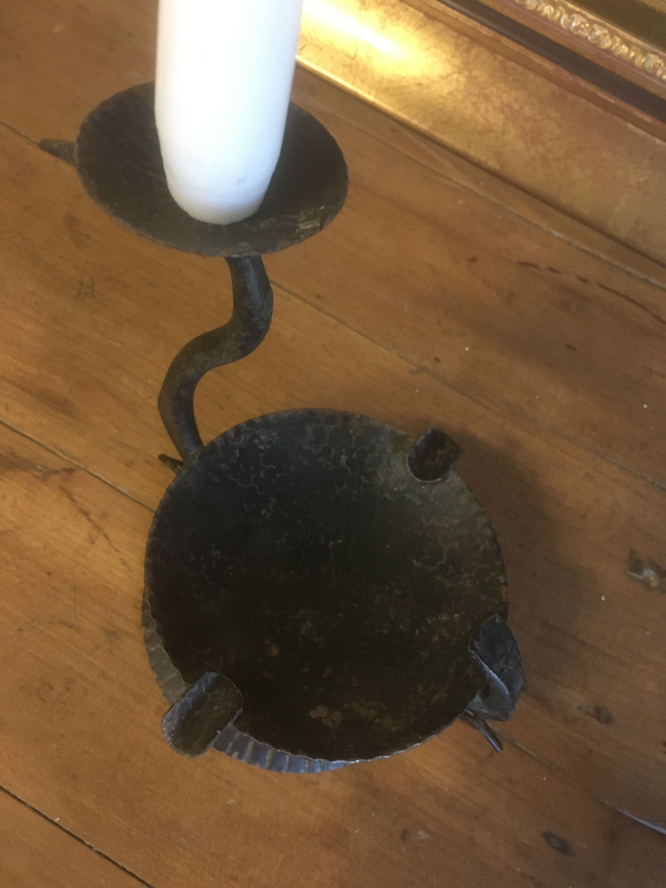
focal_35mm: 29
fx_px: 744
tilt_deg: -59.9
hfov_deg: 48.2
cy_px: 444
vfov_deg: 61.7
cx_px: 333
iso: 200
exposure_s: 1/20
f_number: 2.2
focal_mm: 4.15
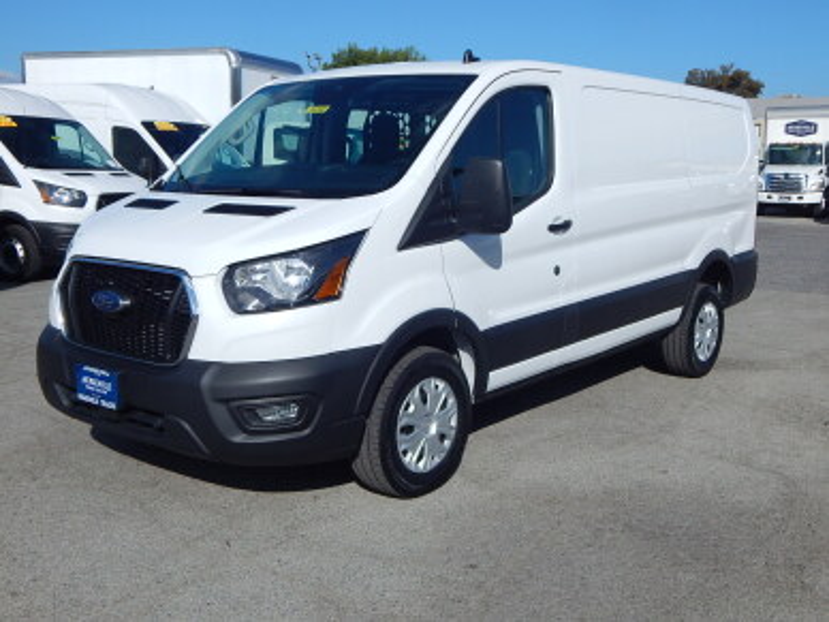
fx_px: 910
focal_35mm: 38
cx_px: 414
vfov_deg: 37.7
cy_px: 311
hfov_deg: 49.0
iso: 125
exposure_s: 1/1000
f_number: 6.9
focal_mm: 6.8
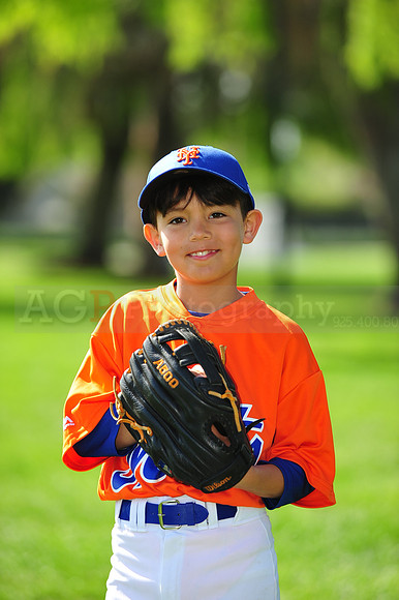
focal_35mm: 200
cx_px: 200
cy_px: 300
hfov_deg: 6.9
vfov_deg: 10.3
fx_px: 3329
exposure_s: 1/640
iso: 200
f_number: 4.5
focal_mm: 200
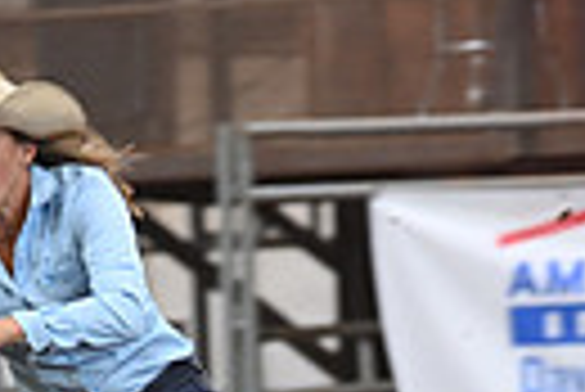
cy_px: 827
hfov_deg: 2.3
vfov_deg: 1.5
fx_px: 14495
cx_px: 108
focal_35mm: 891
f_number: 4
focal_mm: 200
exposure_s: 1/250
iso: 2500
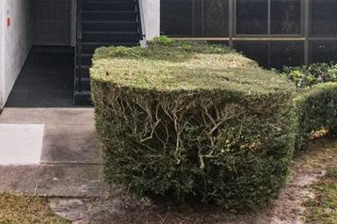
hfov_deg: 30.8
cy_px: -68
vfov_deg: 19.8
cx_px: 47
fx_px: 589
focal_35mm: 63
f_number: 2.8
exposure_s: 1/640
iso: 400
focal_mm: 8.4
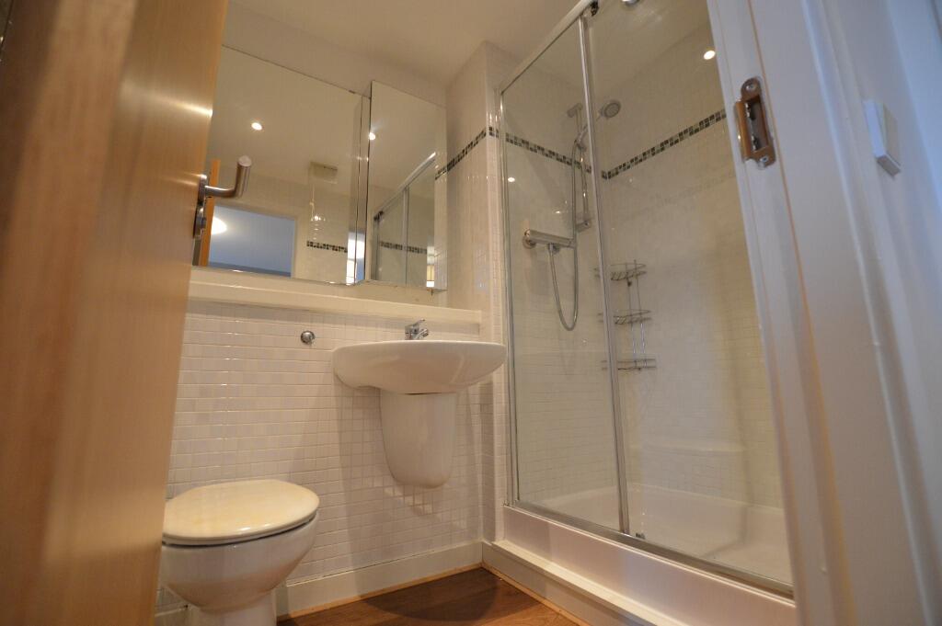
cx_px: 471
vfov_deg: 77.2
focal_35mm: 15
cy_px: 313
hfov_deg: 100.4
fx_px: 392
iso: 1000
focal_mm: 10
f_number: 3.5
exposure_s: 1/60
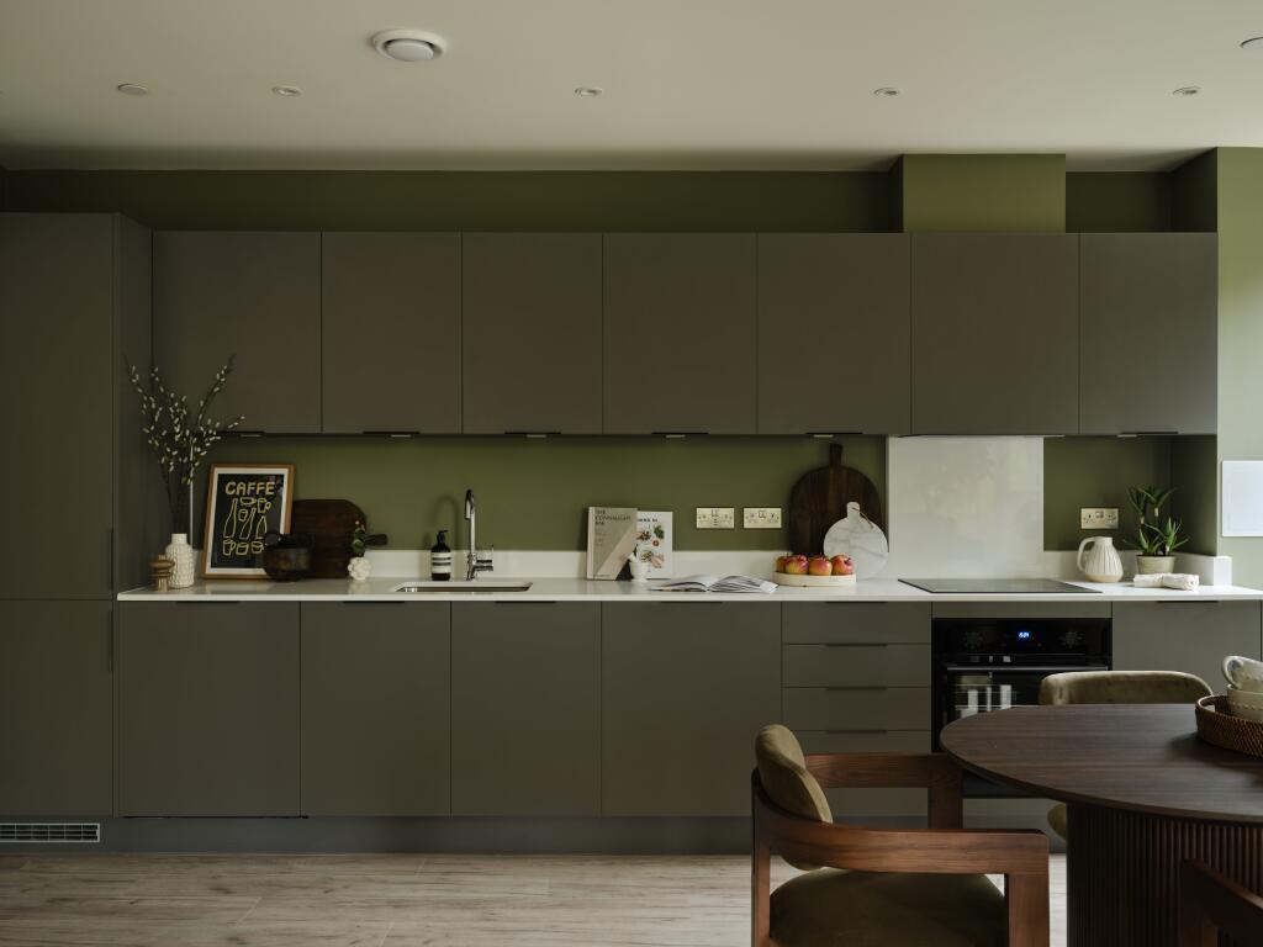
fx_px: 1131
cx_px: 632
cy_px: 474
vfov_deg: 45.4
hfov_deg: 58.4
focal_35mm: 31
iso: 400
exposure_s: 10
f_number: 10
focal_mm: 38.9
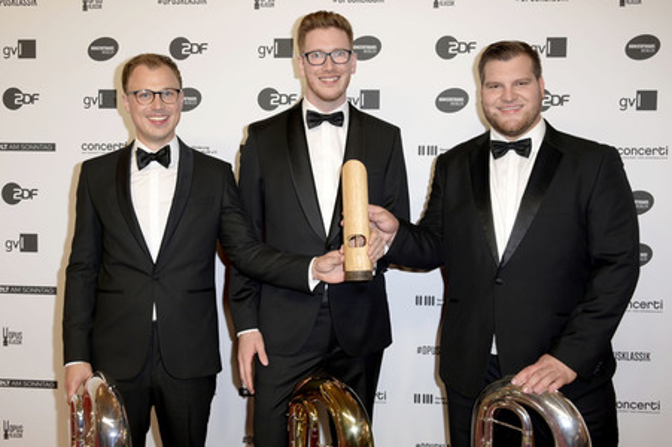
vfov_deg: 37.8
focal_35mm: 35
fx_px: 653
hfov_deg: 54.5
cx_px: 336
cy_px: 224
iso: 640
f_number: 5.6
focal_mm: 35
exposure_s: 1/100
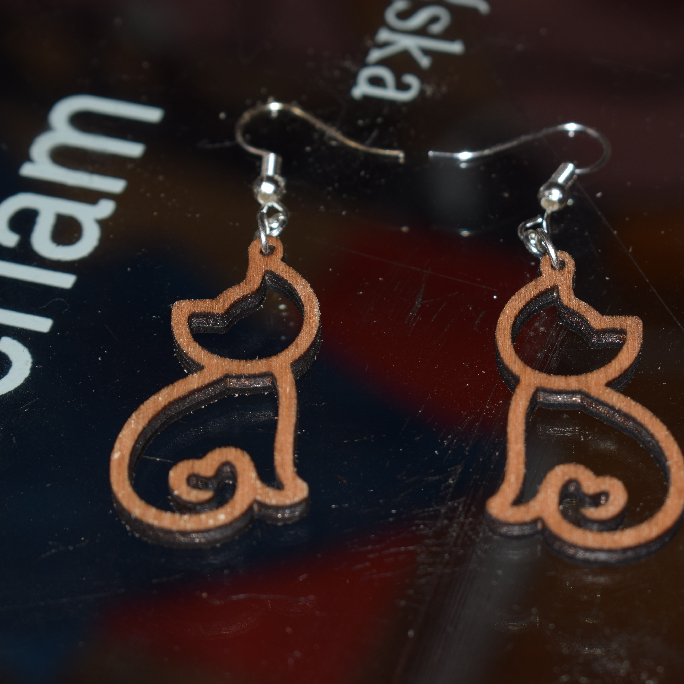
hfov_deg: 17.3
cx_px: 500
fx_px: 2236
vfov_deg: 17.4
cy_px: 340
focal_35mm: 100
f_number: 8
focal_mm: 52
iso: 100
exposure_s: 1/60
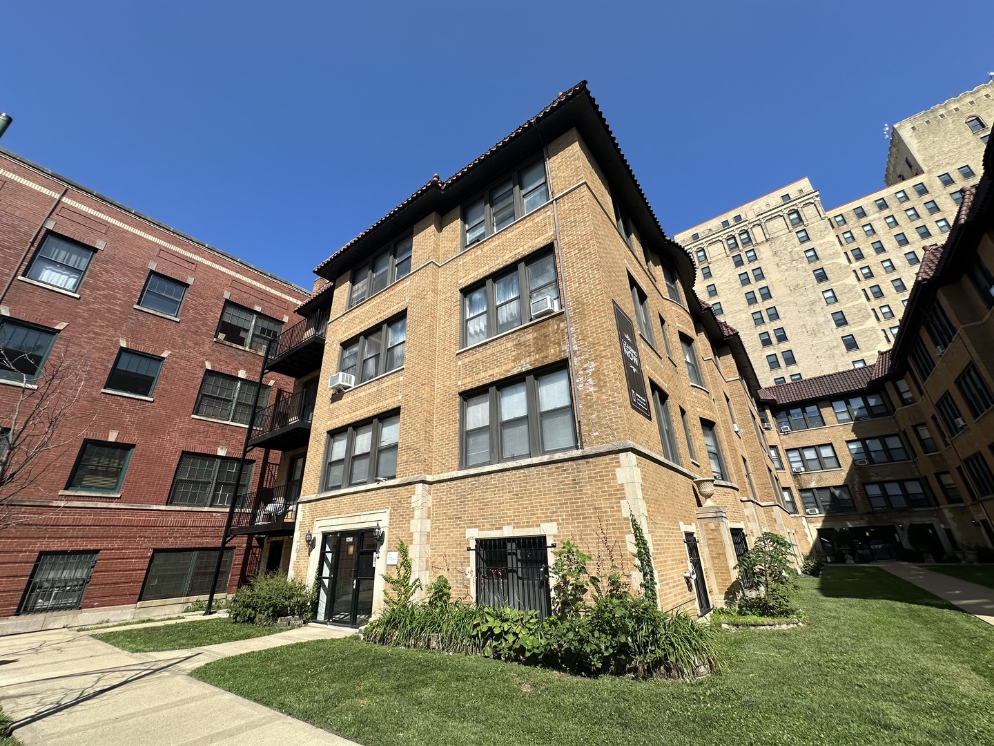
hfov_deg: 102.1
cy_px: 373
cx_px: 497
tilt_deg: +24.3
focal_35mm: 14
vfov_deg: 85.7
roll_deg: +2.1
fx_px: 402
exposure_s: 1/1984
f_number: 2.2
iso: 50
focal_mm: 2.22
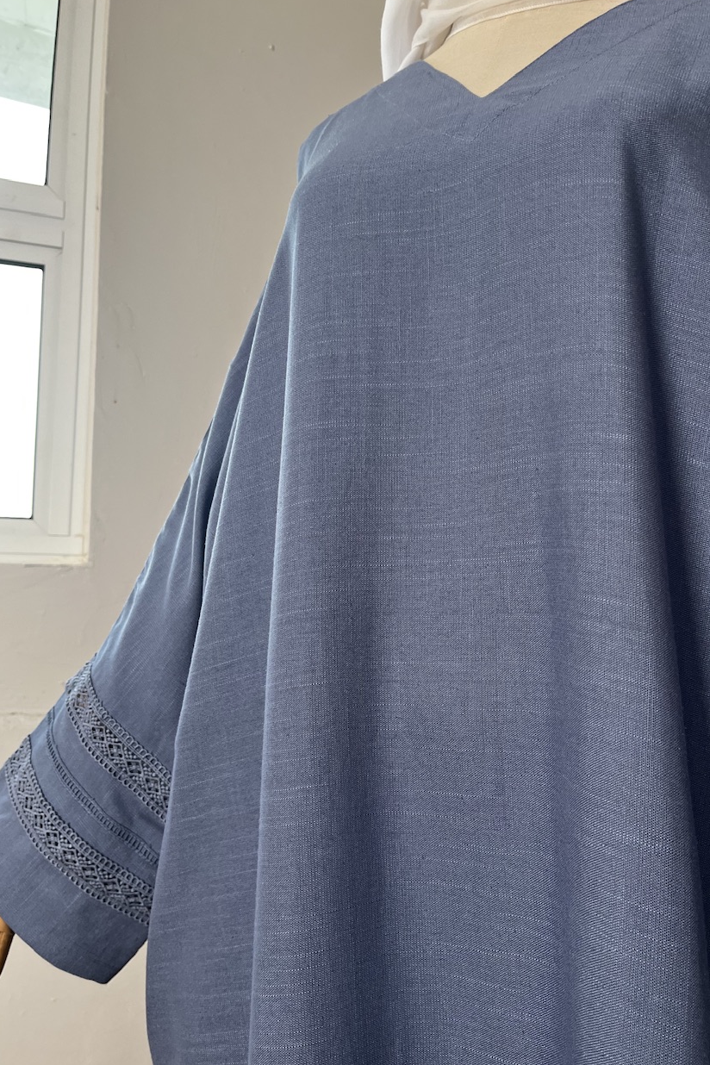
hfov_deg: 46.4
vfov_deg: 65.5
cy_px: 525
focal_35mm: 28
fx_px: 828
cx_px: 371
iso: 125
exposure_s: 1/105
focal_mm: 5.1
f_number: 1.6
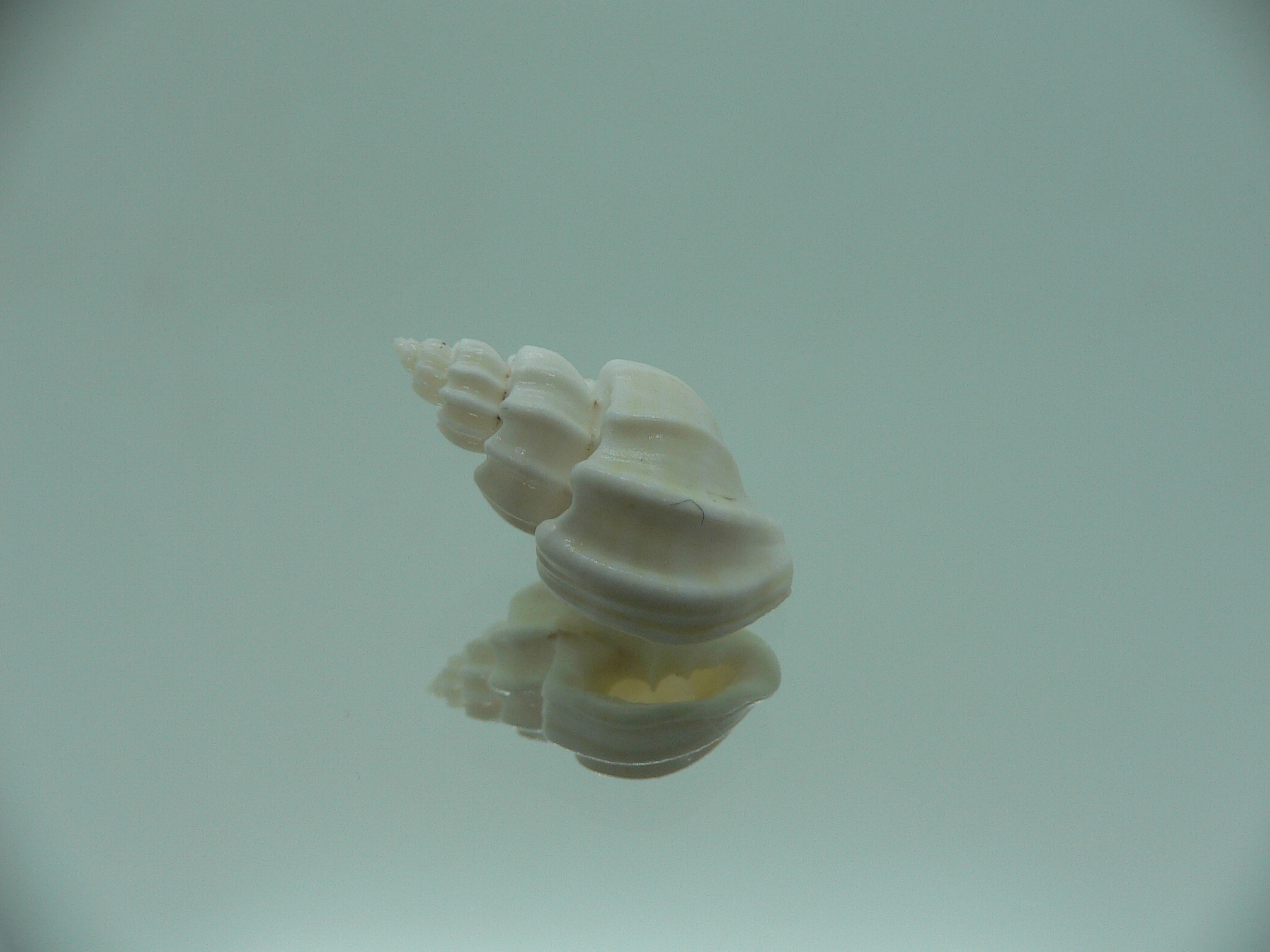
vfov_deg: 40.7
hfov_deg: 52.6
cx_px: 635
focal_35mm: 35
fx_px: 1284
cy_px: 476
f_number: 2.8
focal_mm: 4.6
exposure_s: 1/60
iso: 80
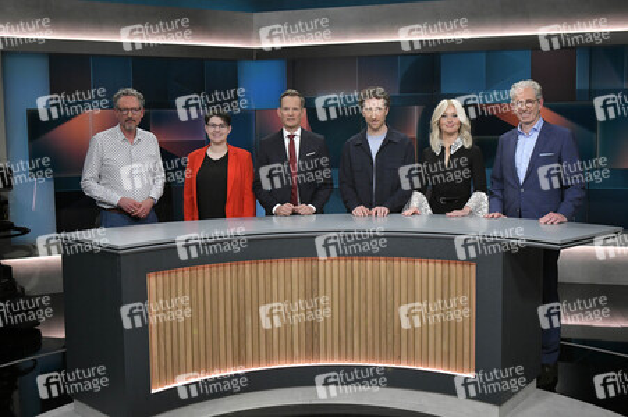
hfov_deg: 58.8
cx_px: 314
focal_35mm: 32
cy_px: 208
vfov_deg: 41.1
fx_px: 558
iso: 2500
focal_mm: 32
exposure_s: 1/250
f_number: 6.3
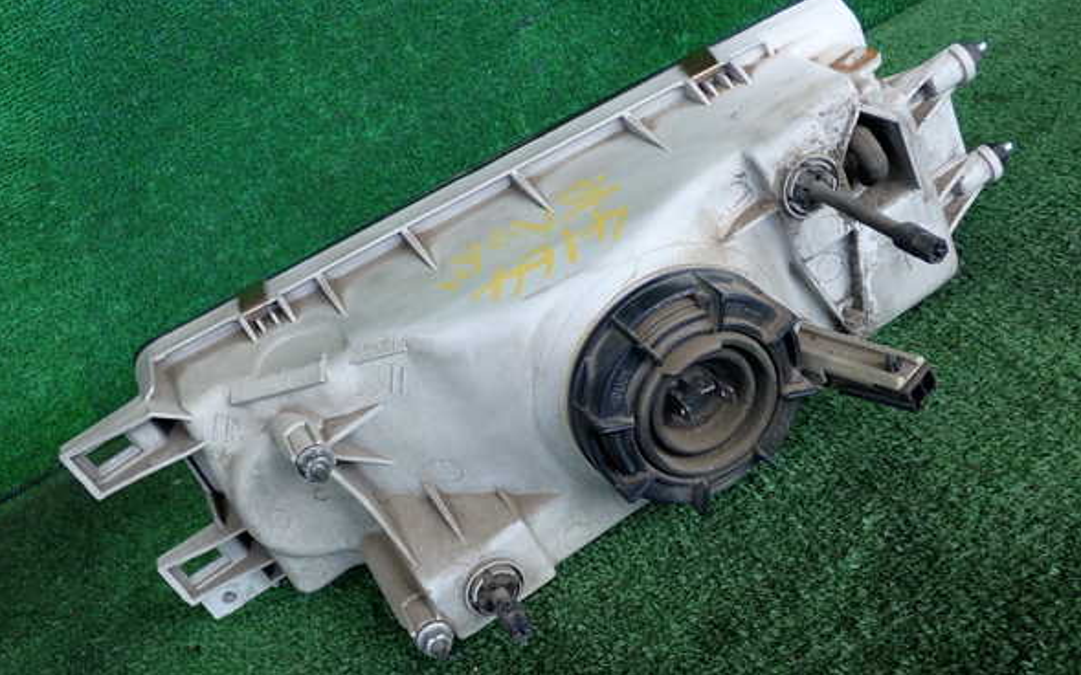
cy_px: 325
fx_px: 1208
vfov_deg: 31.2
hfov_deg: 48.2
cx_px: 532
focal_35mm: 41
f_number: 2.7
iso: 200
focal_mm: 6.83
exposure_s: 1/125
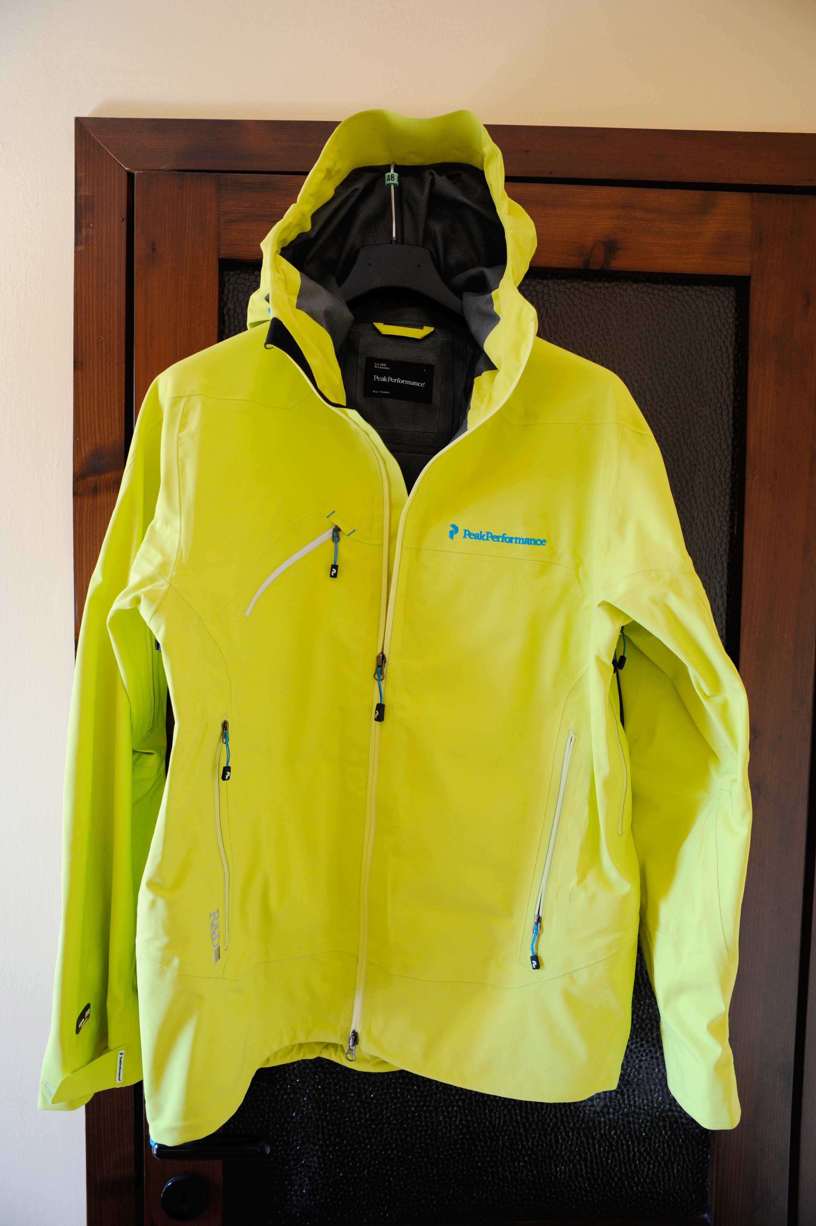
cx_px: 408
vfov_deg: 73.8
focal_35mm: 24
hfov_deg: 53.1
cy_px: 613
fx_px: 817
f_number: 4.5
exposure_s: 1/125
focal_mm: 24
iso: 1000
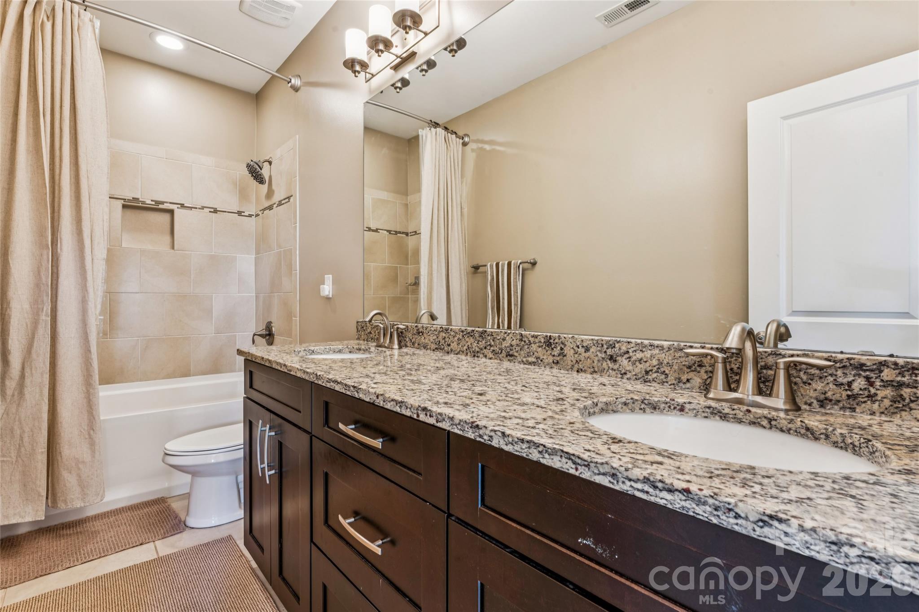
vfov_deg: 71.4
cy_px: 306
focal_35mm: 17
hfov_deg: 94.3
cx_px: 460
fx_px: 426
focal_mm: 16.7
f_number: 13
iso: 100
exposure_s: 1.3
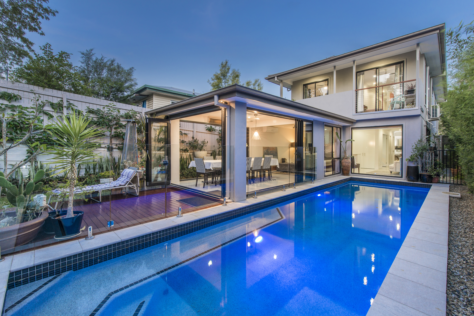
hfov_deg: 100.4
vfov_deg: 77.4
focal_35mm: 15
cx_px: 237
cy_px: 158
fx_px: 198
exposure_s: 1/5
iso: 400
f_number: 8
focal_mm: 15
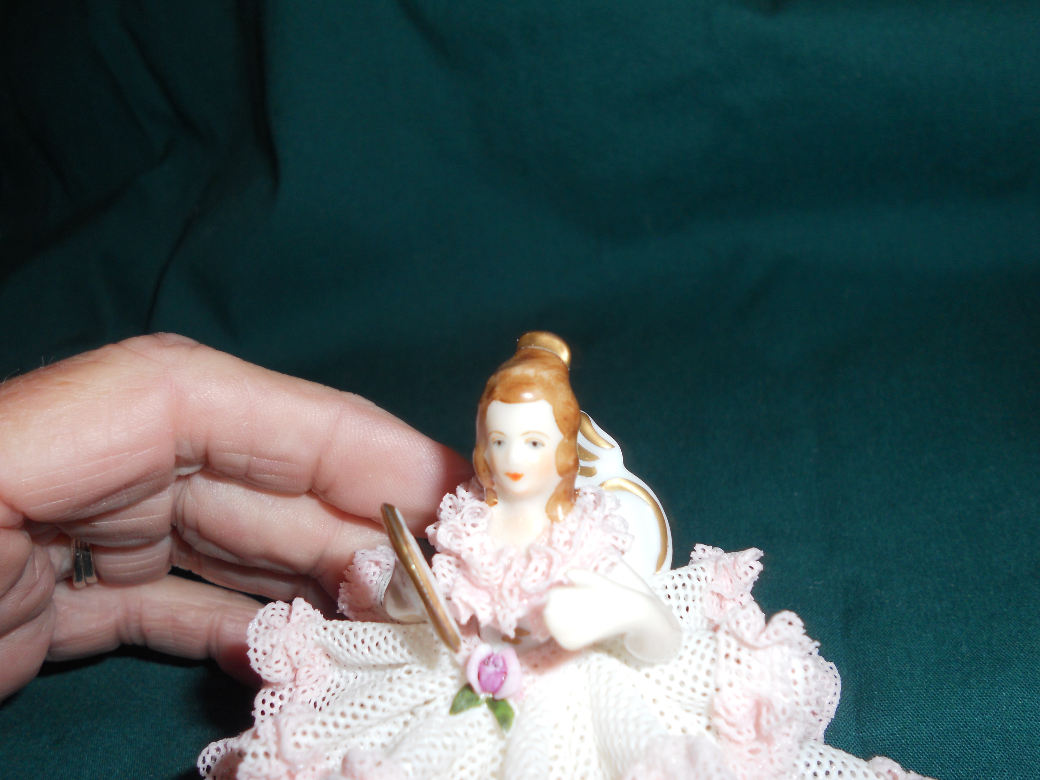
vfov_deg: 44.2
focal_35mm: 32
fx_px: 961
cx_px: 520
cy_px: 390
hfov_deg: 56.8
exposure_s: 1/25
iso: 80
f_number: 8.8
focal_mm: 5.8
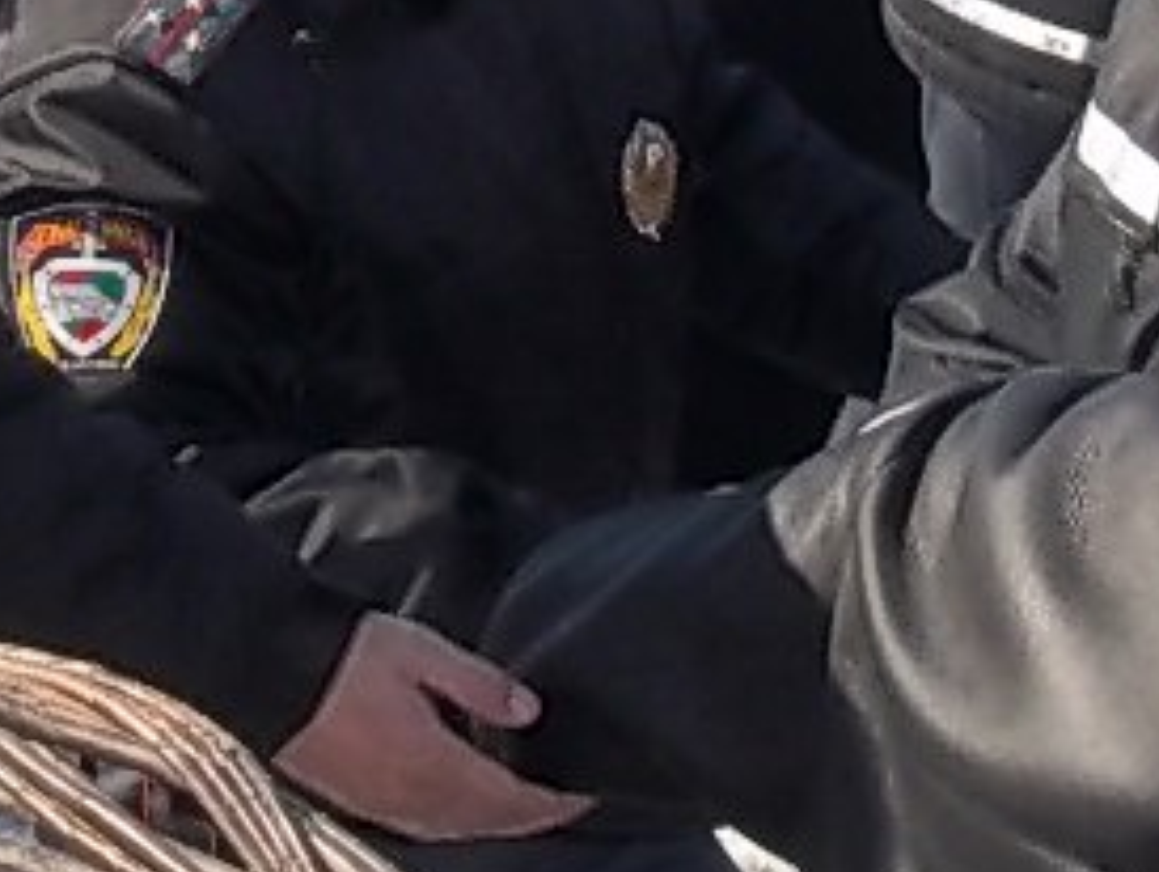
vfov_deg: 8.7
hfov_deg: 11.7
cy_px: -389
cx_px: 474
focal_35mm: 168
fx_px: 5630
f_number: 3.1
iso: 80
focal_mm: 6.5
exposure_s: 1/800
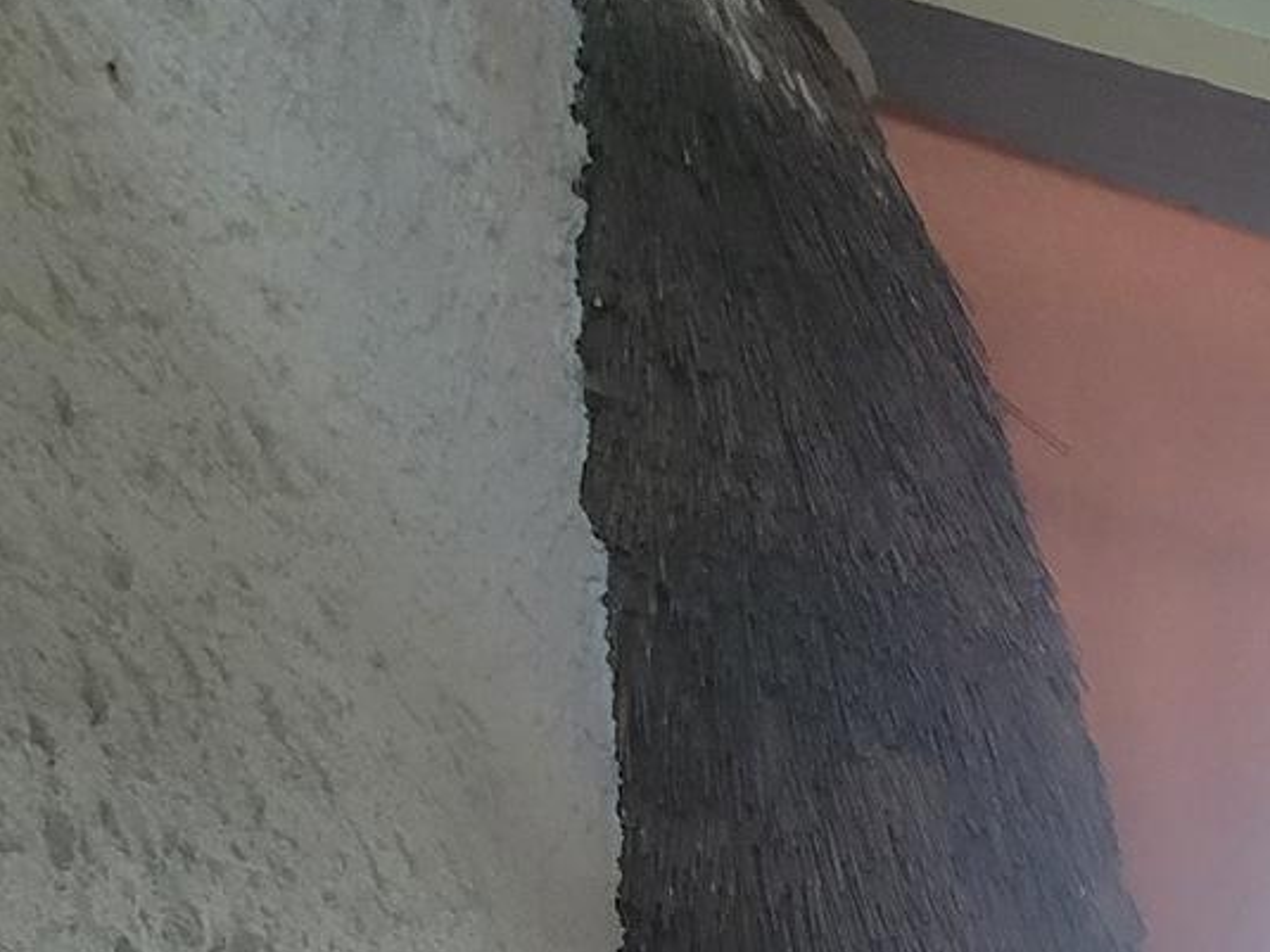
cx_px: 1897
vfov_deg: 24.4
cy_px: 1522
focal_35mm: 42
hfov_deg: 28.8
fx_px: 1541
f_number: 2.2
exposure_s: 1/60
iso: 200
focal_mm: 2.2
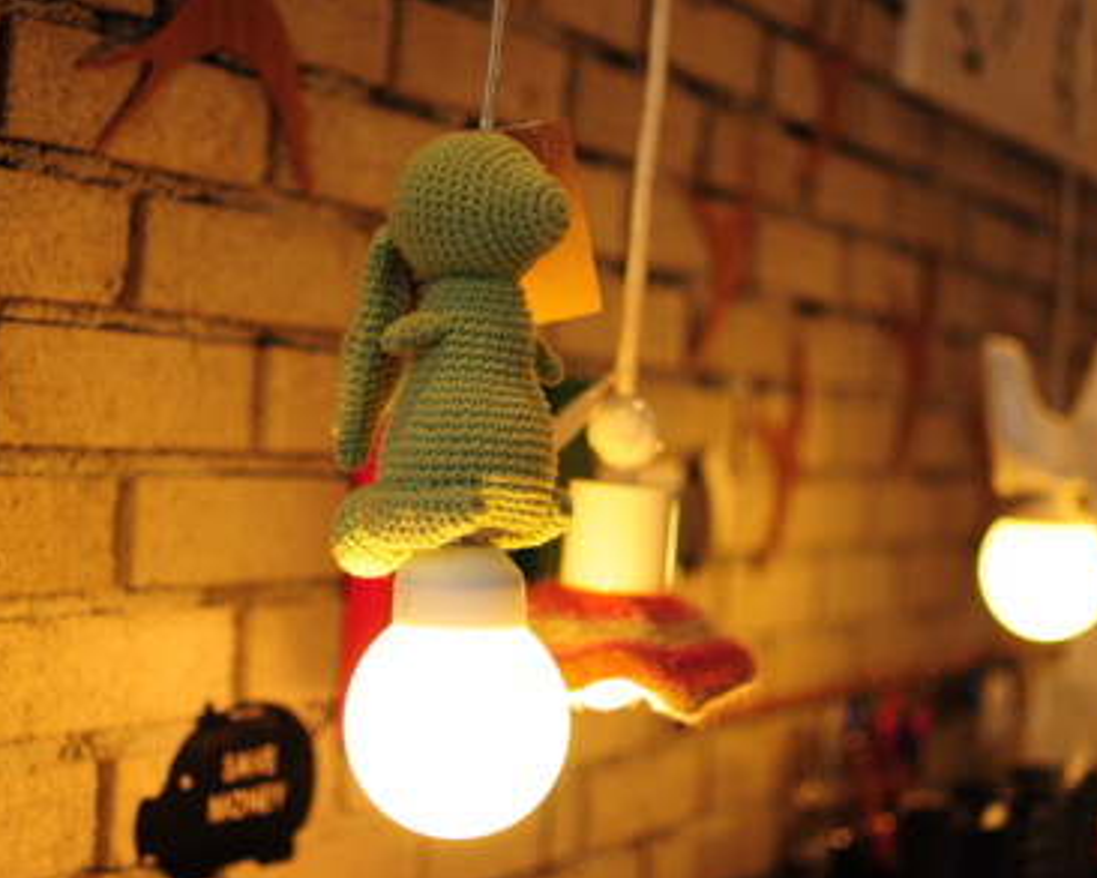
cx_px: 516
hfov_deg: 31.2
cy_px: 445
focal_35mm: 61
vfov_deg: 25.2
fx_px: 1967
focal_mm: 35
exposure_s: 1/640
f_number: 1.8
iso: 400
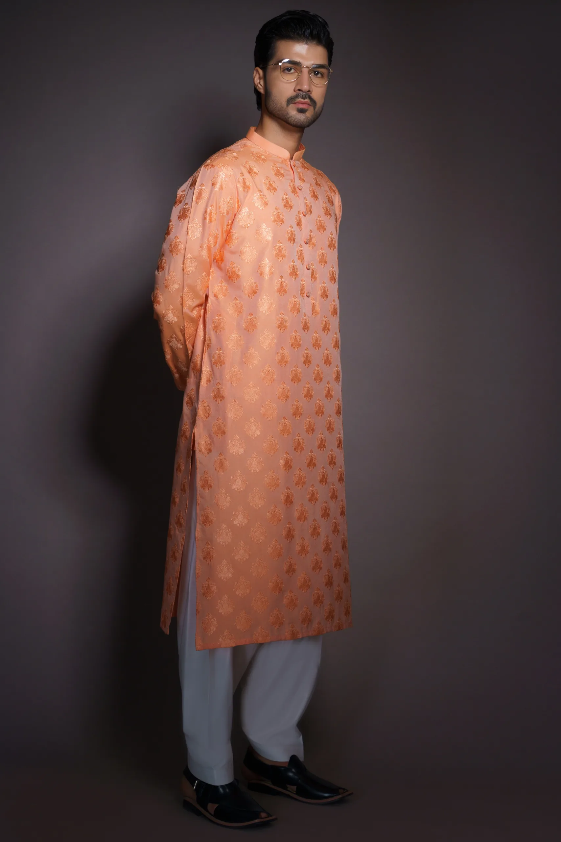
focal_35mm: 58
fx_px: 1355
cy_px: 421
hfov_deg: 23.4
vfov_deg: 34.5
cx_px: 280
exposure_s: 1/160
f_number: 8
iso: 320
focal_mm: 58
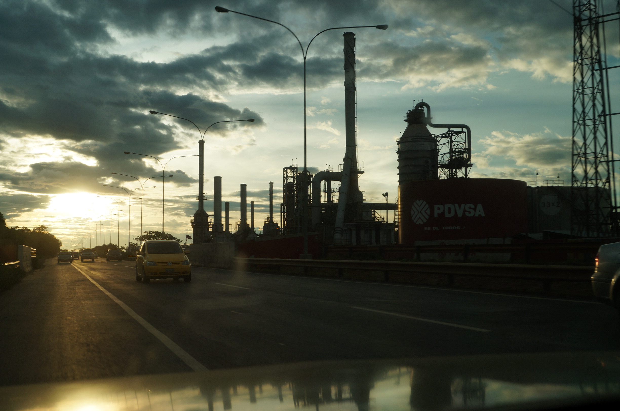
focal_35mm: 39
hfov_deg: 49.6
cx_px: 310
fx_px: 671
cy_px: 206
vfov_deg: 34.1
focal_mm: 26
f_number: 6.3
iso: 100
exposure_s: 1/125
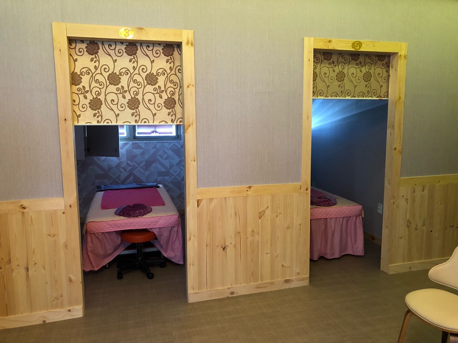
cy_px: 172
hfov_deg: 63.4
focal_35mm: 28
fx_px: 370
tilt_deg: -8.3
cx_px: 229
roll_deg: +0.1
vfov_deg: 49.7
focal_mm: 3.99
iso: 100
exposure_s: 1/13
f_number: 1.8
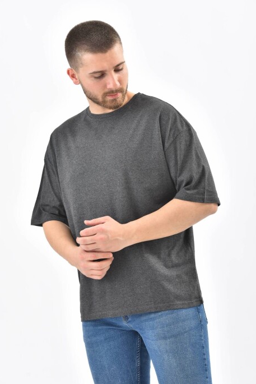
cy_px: 194
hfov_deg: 10.8
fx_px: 1354
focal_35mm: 127
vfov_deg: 16.1
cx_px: 128
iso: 100
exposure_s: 1/160
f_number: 7.1
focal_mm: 116
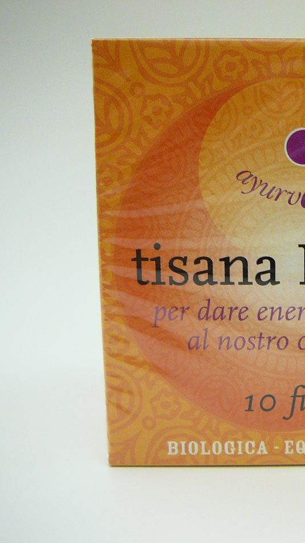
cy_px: 272
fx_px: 734
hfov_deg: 22.4
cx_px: 319
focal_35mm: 51
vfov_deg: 40.6
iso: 200
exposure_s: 1/15
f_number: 2.8
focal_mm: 5.2
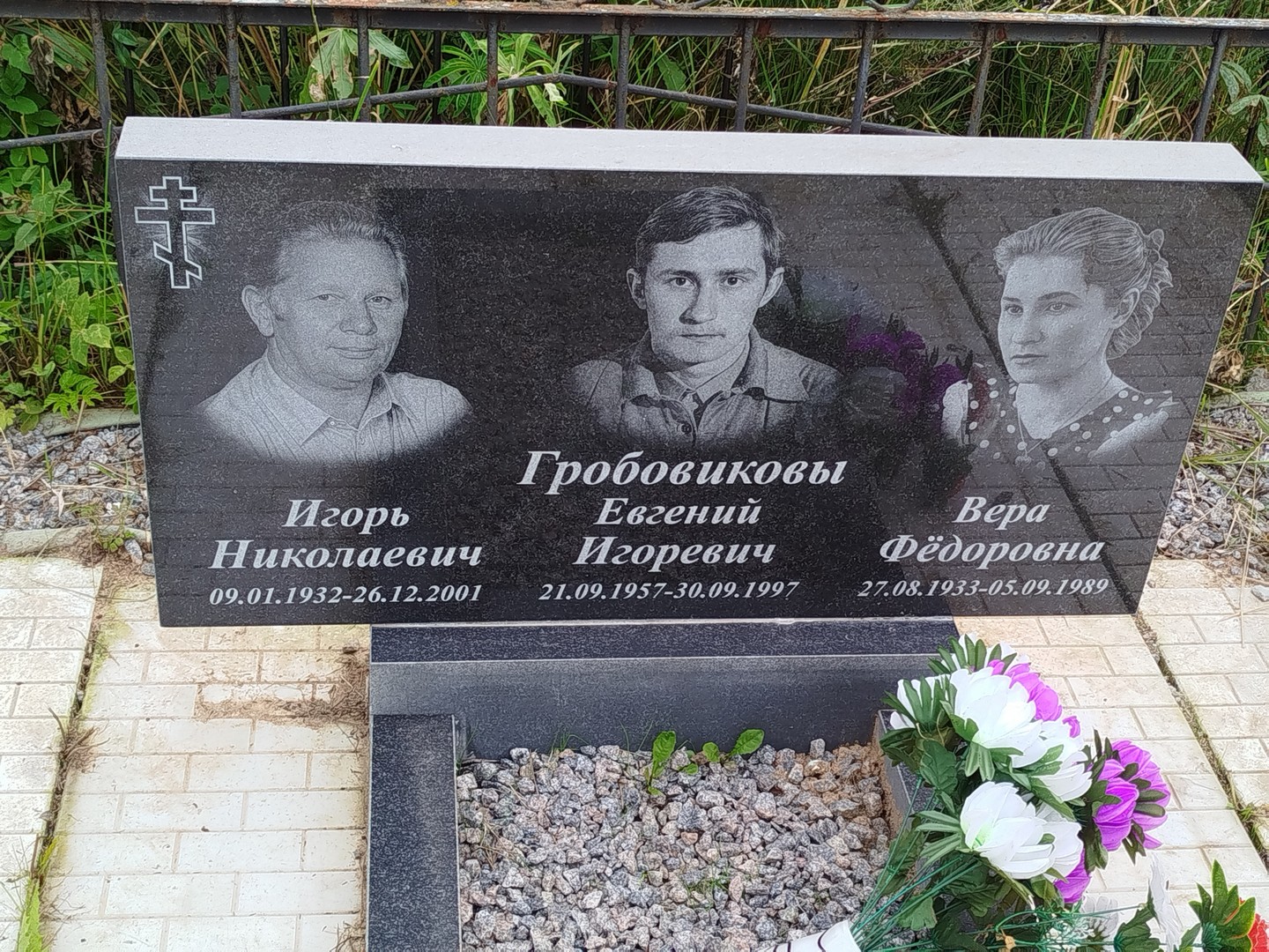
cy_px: 476
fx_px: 1760
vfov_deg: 30.3
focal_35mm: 48
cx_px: 634
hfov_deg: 39.7
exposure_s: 1/183
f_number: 1.7
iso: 50
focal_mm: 5.31
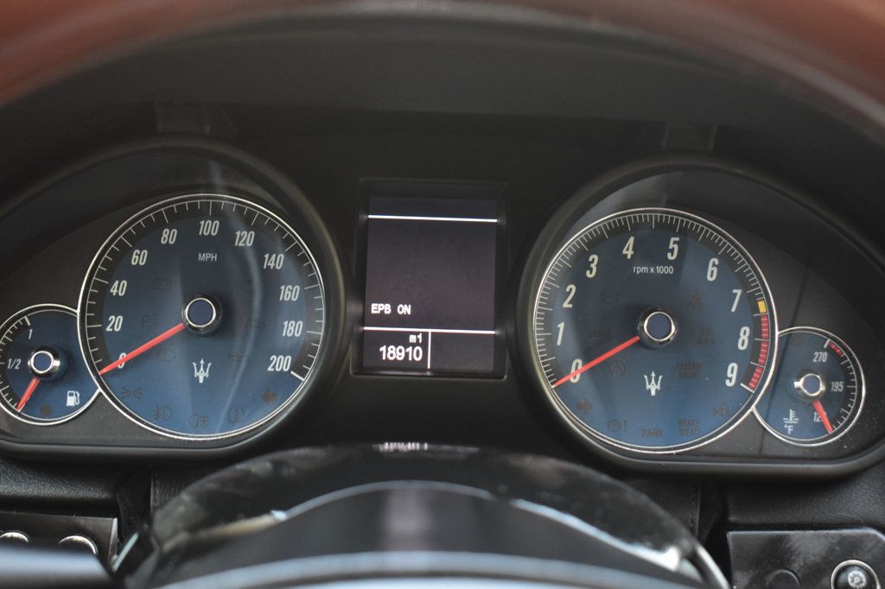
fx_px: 1143
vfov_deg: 28.9
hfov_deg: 42.3
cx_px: 442
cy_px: 294
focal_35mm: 46
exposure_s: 1/15
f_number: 5
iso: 1600
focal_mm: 31
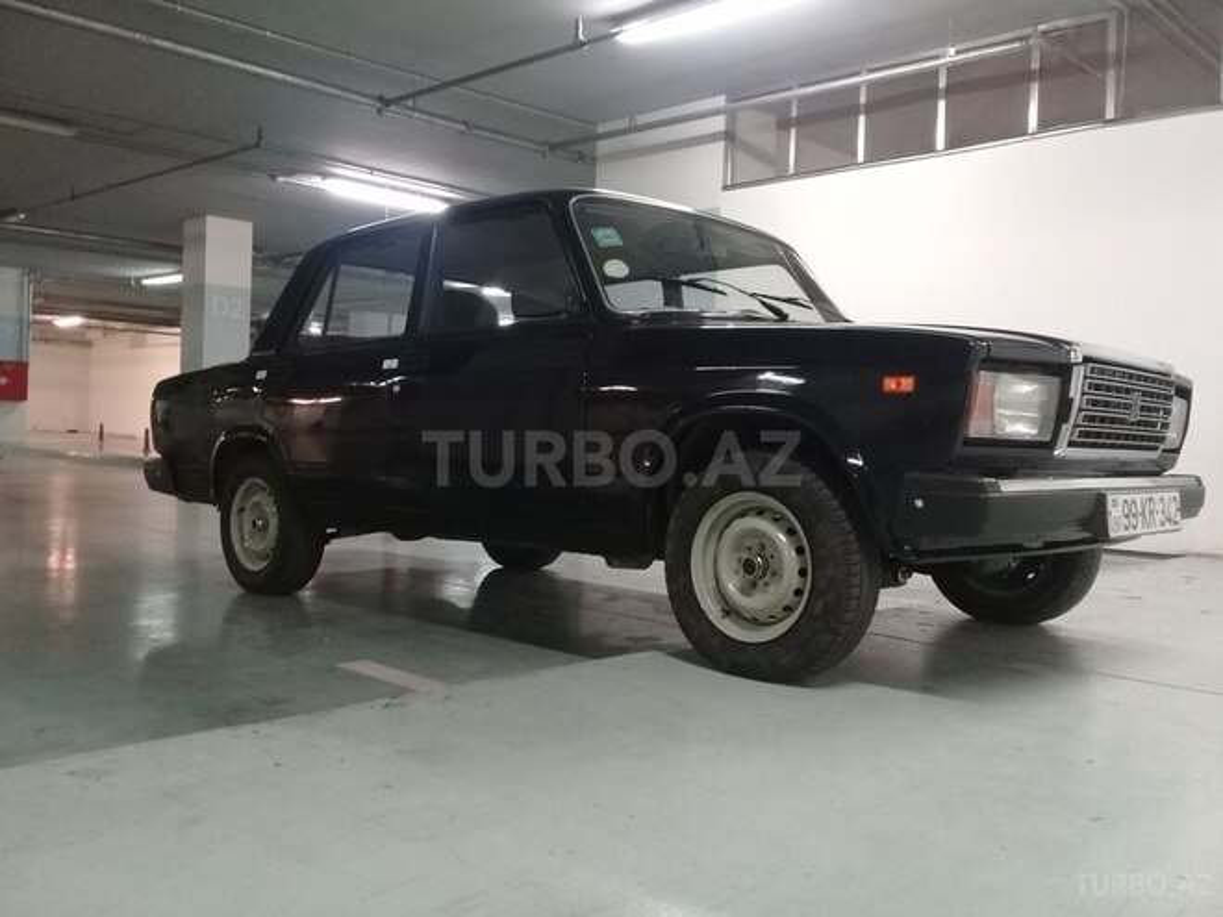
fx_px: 1095
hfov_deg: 58.4
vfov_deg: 45.4
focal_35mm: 31
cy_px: 458
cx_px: 612
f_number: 2.2
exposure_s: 1/20
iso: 200
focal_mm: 3.3
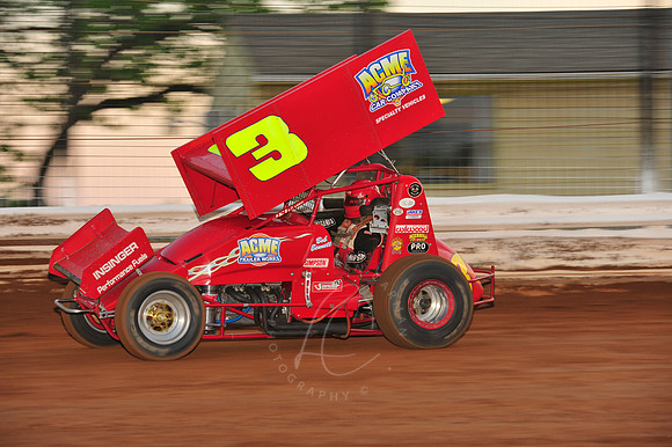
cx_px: 336
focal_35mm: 145
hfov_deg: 14.2
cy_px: 224
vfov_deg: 9.5
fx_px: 2705
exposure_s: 1/320
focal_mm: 145
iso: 800
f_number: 7.1
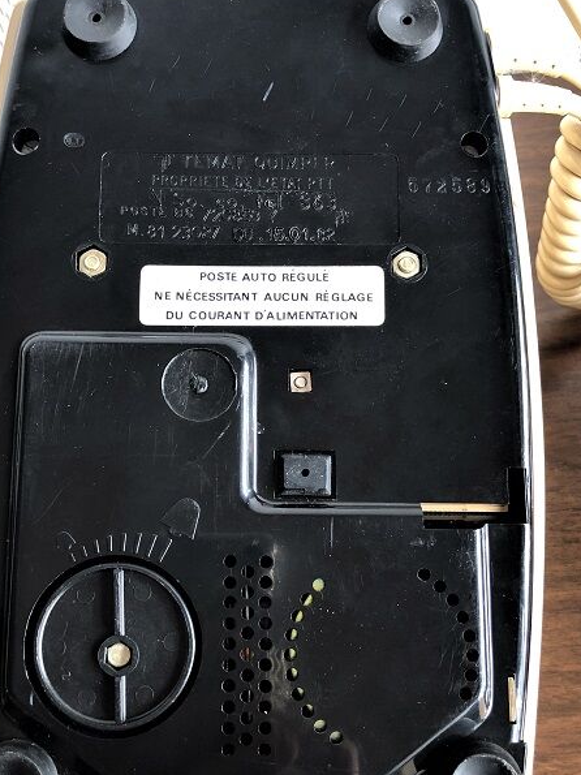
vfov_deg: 49.0
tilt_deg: -55.1
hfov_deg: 37.7
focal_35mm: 38
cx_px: 269
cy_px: 386
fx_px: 851
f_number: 1.8
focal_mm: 4
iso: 40
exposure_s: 1/20
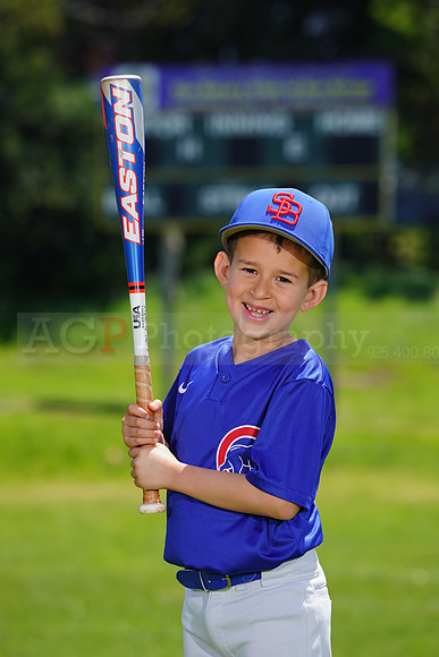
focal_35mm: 256
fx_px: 4680
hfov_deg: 5.4
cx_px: 220
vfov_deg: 8.0
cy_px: 328
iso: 100
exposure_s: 1/250
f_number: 8
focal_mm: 256
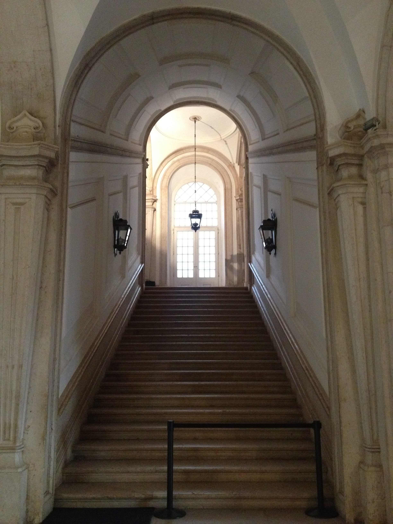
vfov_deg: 52.6
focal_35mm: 35
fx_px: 530
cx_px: 196
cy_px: 262
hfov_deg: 40.7
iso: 500
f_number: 2.4
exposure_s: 1/15
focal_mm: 4.28
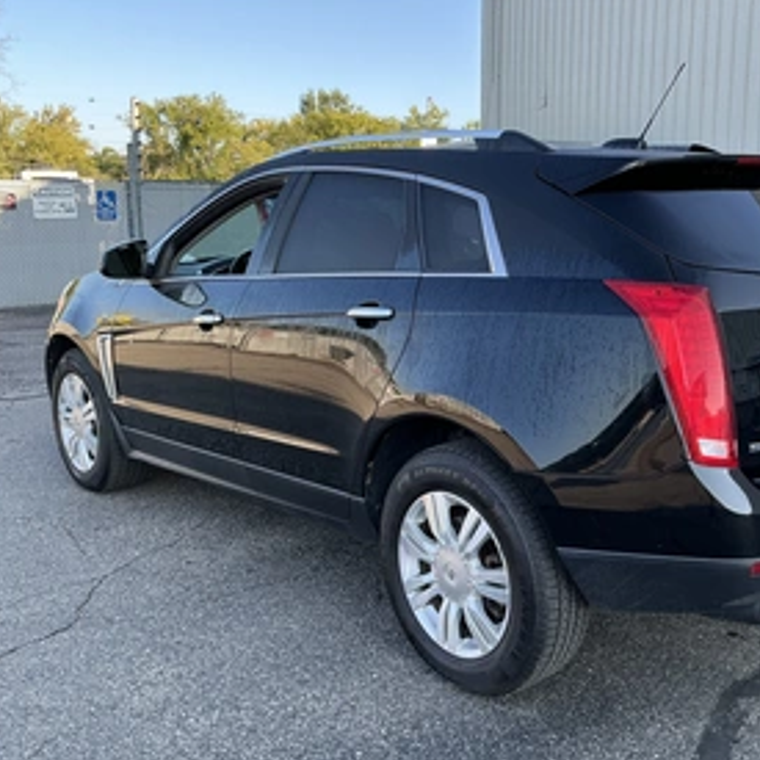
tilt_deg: -7.7
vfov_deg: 46.0
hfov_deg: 45.3
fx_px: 894
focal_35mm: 36
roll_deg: -0.5
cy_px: 379
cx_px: 511
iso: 20
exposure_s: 1/162
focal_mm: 3
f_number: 1.8
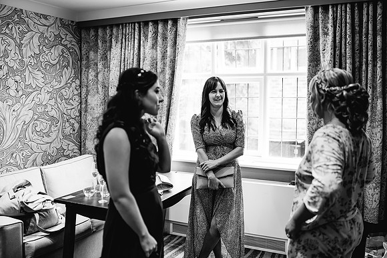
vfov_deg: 36.8
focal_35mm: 36
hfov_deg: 53.0
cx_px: 194
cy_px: 129
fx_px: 388
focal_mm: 35
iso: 400
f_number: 1.6
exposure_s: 1/250
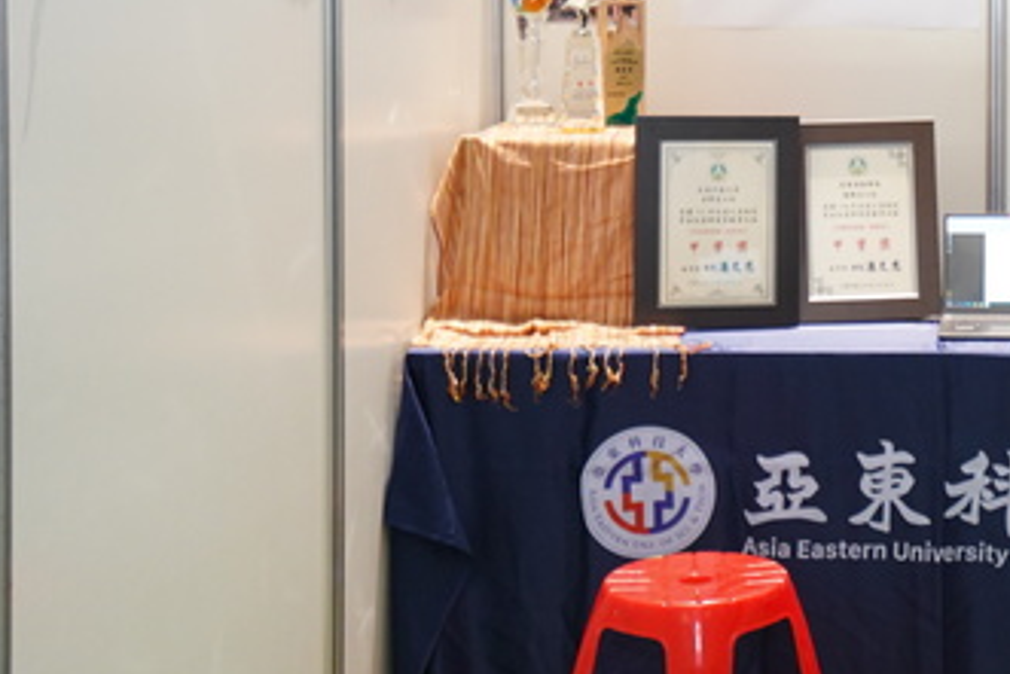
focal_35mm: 74
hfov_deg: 25.7
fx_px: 2077
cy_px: 75
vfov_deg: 18.2
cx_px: 1047
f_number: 4
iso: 3200
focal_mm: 35
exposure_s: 1/160
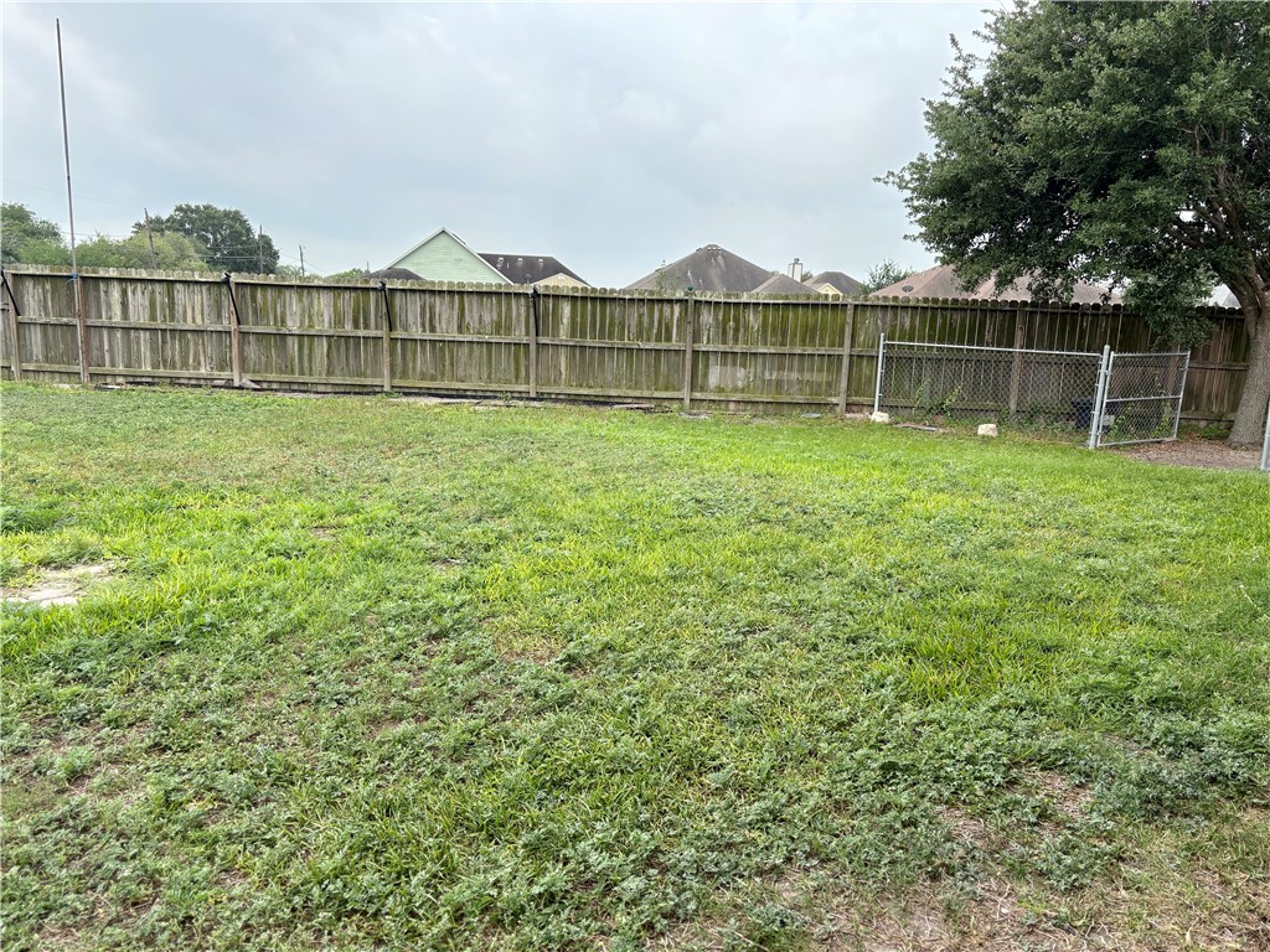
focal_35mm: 26
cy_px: 476
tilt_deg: -9.7
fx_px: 954
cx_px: 635
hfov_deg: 67.3
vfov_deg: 53.1
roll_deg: -1.6
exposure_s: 1/1706
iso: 50
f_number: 1.6
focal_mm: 5.96
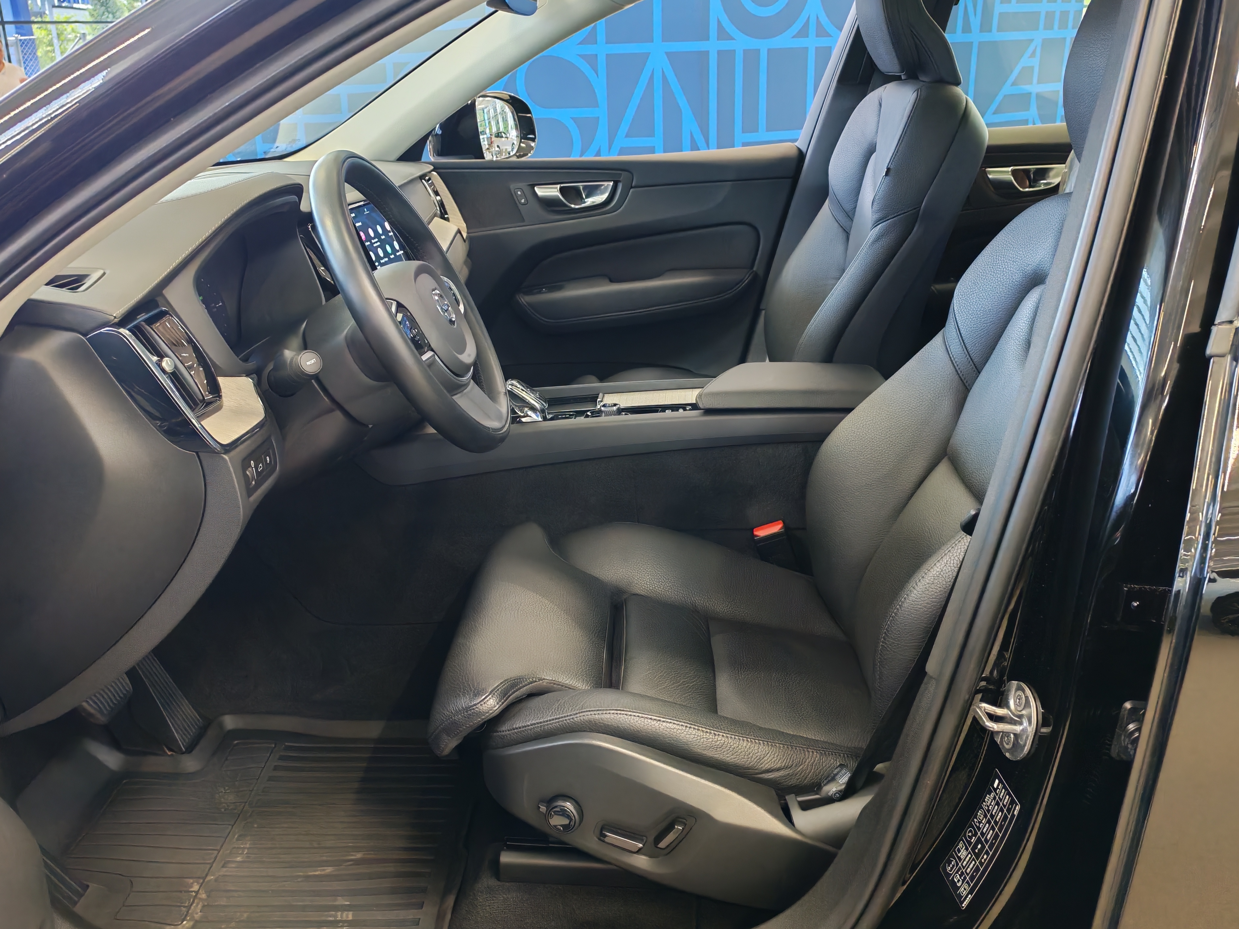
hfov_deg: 56.8
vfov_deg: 44.2
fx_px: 1145
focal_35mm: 32
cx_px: 620
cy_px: 464
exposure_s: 1/120
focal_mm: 6.12
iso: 2003
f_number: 1.9
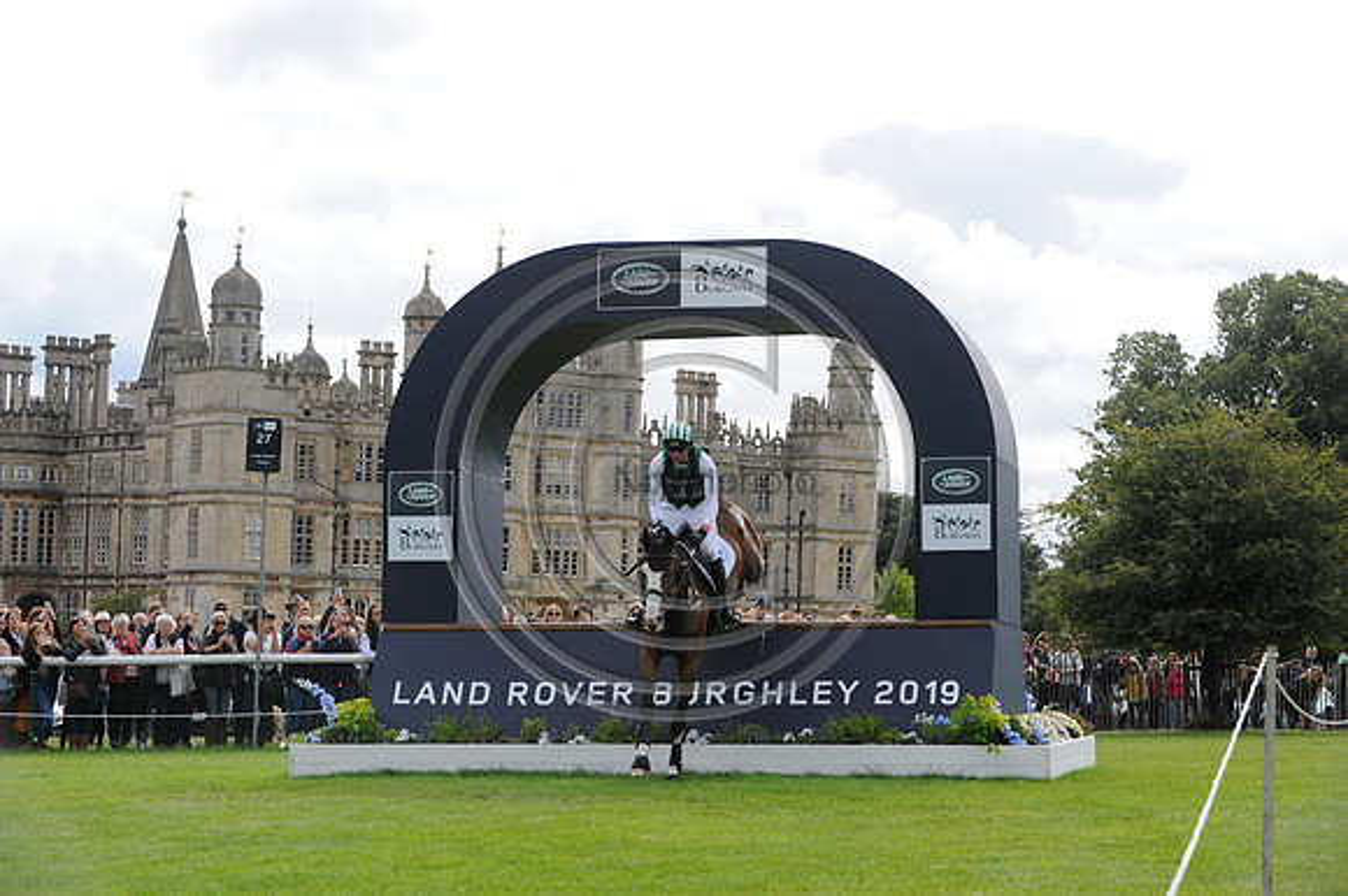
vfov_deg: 13.9
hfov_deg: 20.8
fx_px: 3667
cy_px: 448
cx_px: 674
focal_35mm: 98
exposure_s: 1/3200
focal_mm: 98
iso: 1600
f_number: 6.3
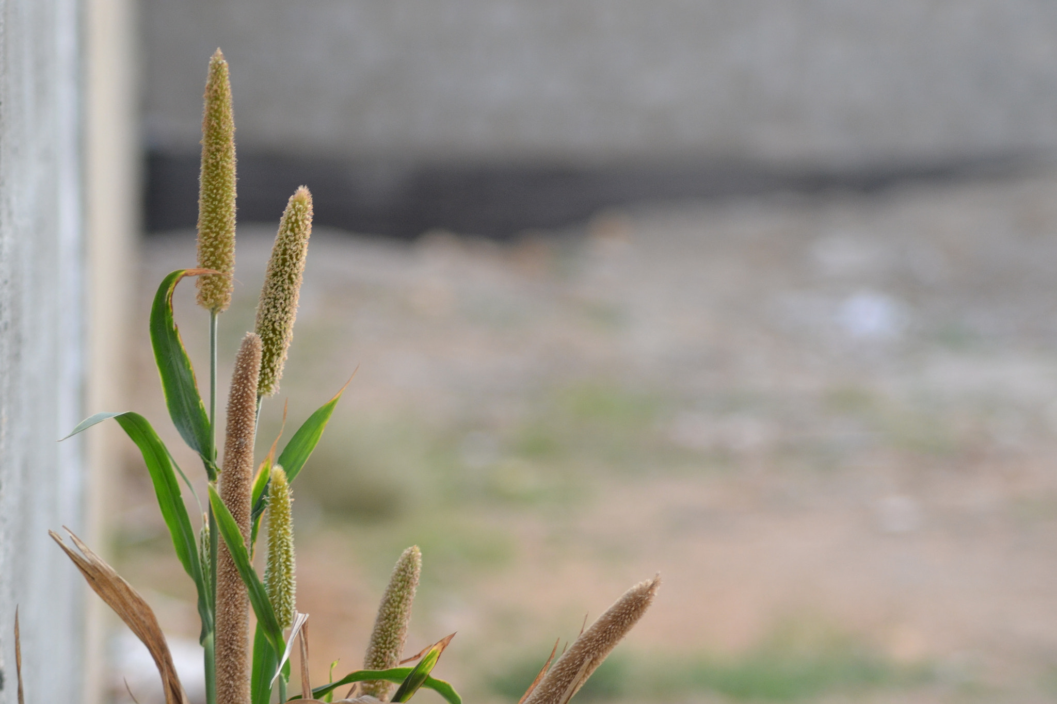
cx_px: 528
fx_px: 5725
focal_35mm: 195
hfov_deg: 10.5
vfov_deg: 7.0
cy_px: 352
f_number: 4.2
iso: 800
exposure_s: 1/200
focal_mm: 130
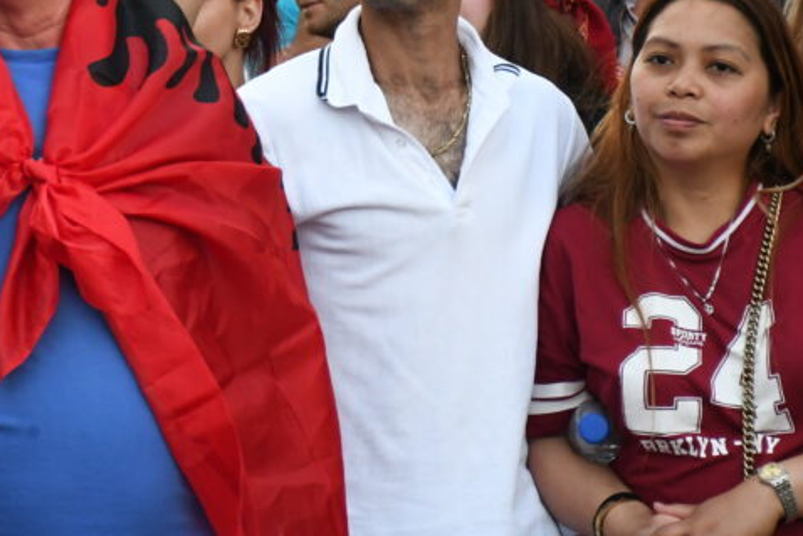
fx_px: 5912
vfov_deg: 5.2
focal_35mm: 265
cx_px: 139
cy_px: 3
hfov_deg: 7.8
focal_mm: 66
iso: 1250
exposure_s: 1/400
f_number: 5.6
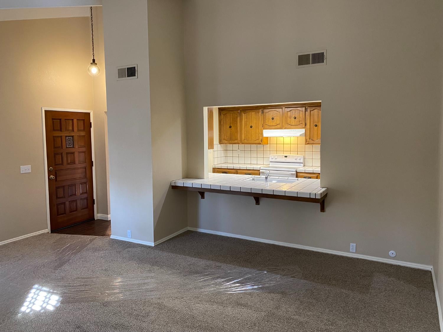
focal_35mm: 26
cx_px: 222
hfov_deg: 67.3
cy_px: 166
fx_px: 333
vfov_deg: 53.1
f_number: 1.8
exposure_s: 1/60
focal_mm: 4.25
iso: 250
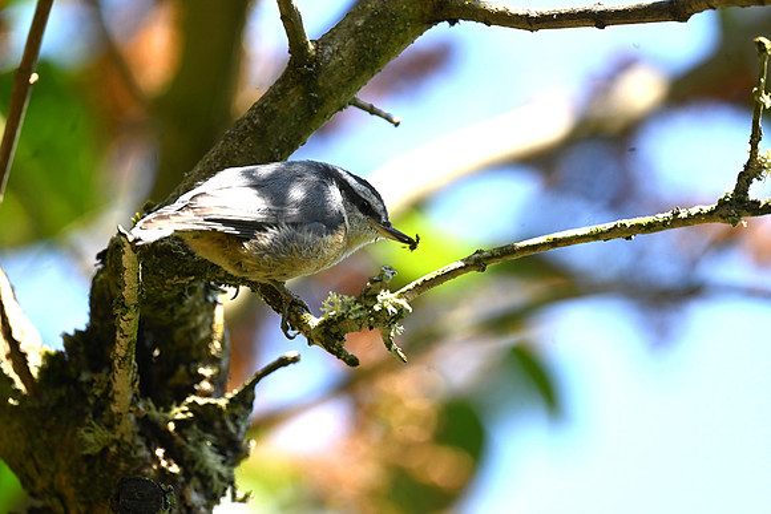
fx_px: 12852
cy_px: 257
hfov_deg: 3.4
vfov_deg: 2.3
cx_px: 386
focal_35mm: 600
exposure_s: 1/640
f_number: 6.3
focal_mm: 600
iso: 640
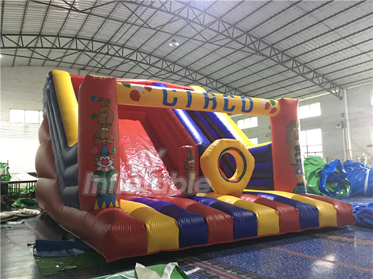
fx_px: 312
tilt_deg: +5.4
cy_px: 140
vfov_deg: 48.2
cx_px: 186
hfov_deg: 61.7
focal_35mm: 29
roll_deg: +2.1
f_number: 2.2
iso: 125
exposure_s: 1/4
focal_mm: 4.15
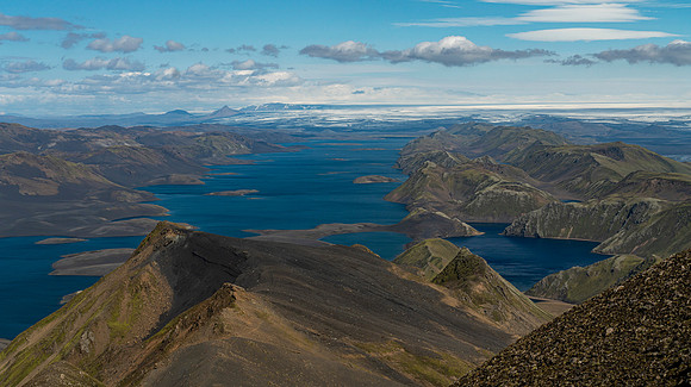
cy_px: 156
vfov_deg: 20.0
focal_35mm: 60
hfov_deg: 35.0
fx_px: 1094
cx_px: 346
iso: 200
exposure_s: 1/800
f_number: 7.1
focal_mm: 57
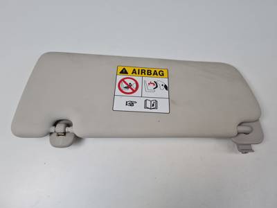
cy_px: 104
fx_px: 208
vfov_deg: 53.1
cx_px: 138
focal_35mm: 26
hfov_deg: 67.3
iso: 50
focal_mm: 5.4
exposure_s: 1/430
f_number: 1.8
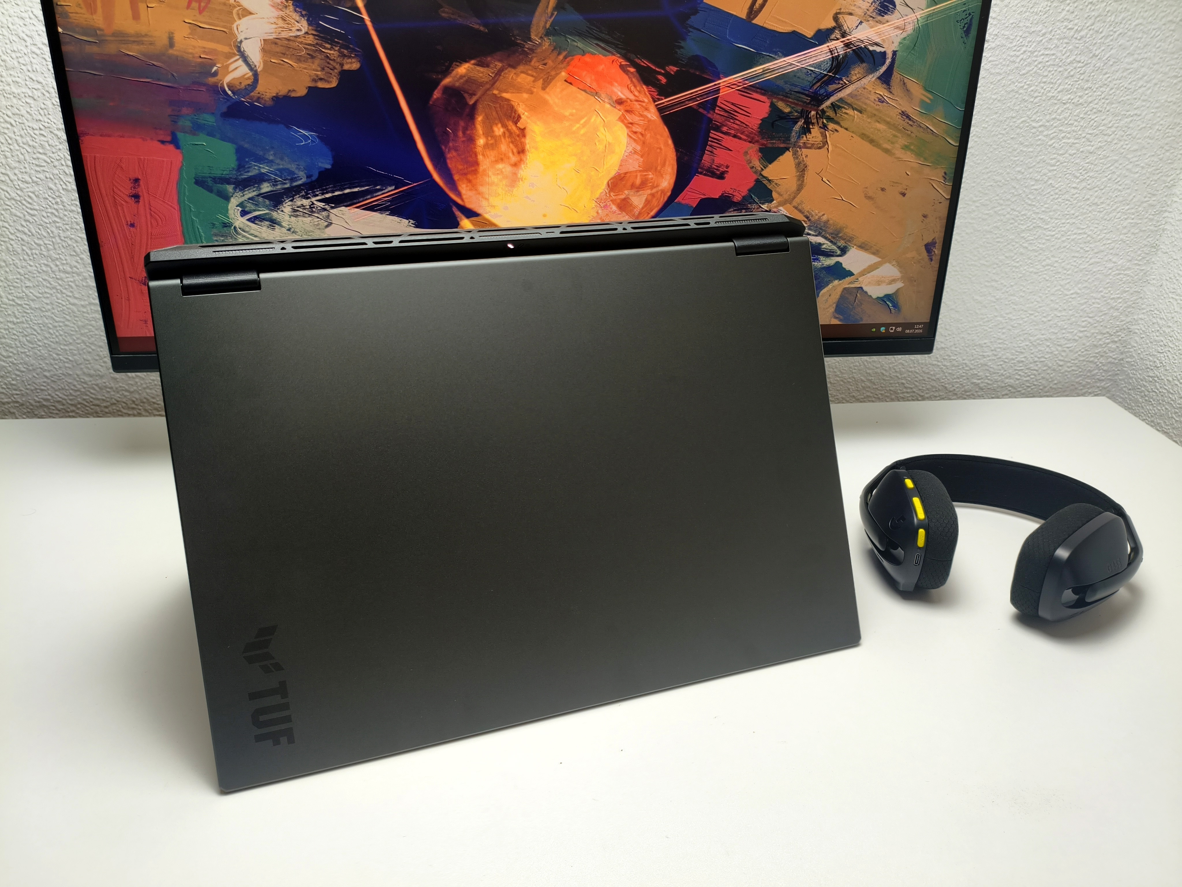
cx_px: 591
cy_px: 444
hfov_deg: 67.3
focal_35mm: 26
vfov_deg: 53.1
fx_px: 888
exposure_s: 1/99.8
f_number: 1.5
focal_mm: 4.94
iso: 125
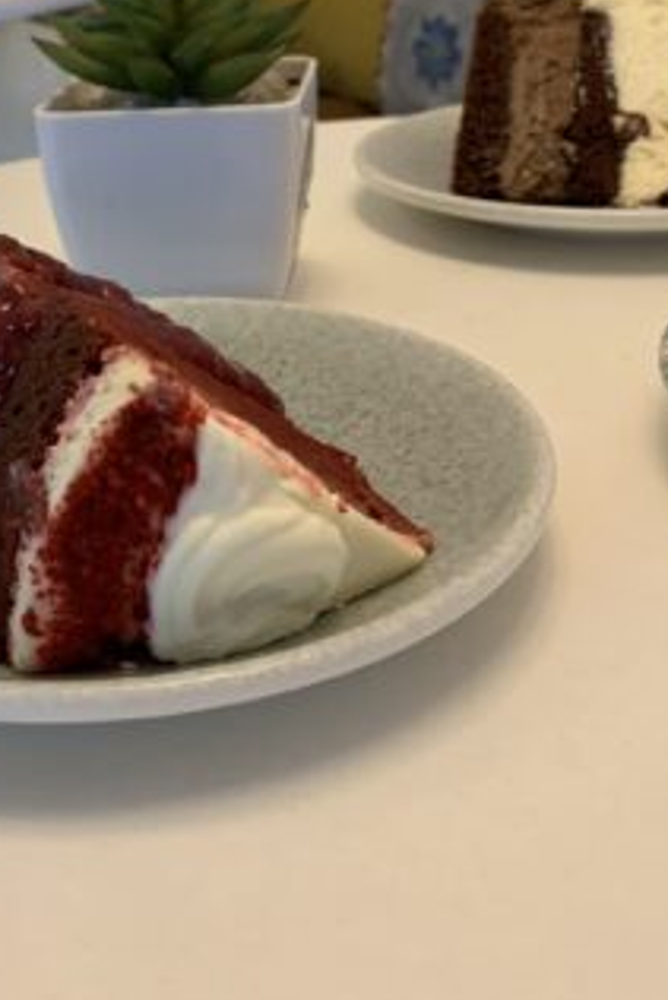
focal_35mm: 49
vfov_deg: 38.3
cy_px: 153
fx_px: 1362
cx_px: 130
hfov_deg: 27.0
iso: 160
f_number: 1.8
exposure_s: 1/50
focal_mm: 4.25
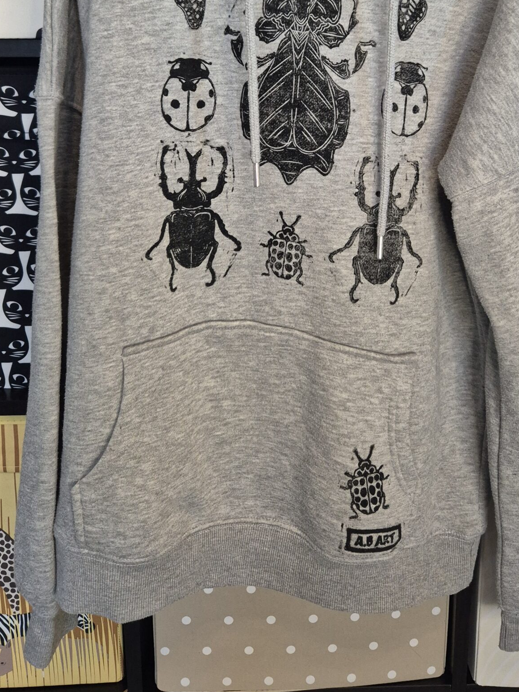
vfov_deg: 46.7
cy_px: 153
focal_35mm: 38
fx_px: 760
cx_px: 302
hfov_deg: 37.6
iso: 640
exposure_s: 1/100
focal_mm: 5.4
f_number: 1.8
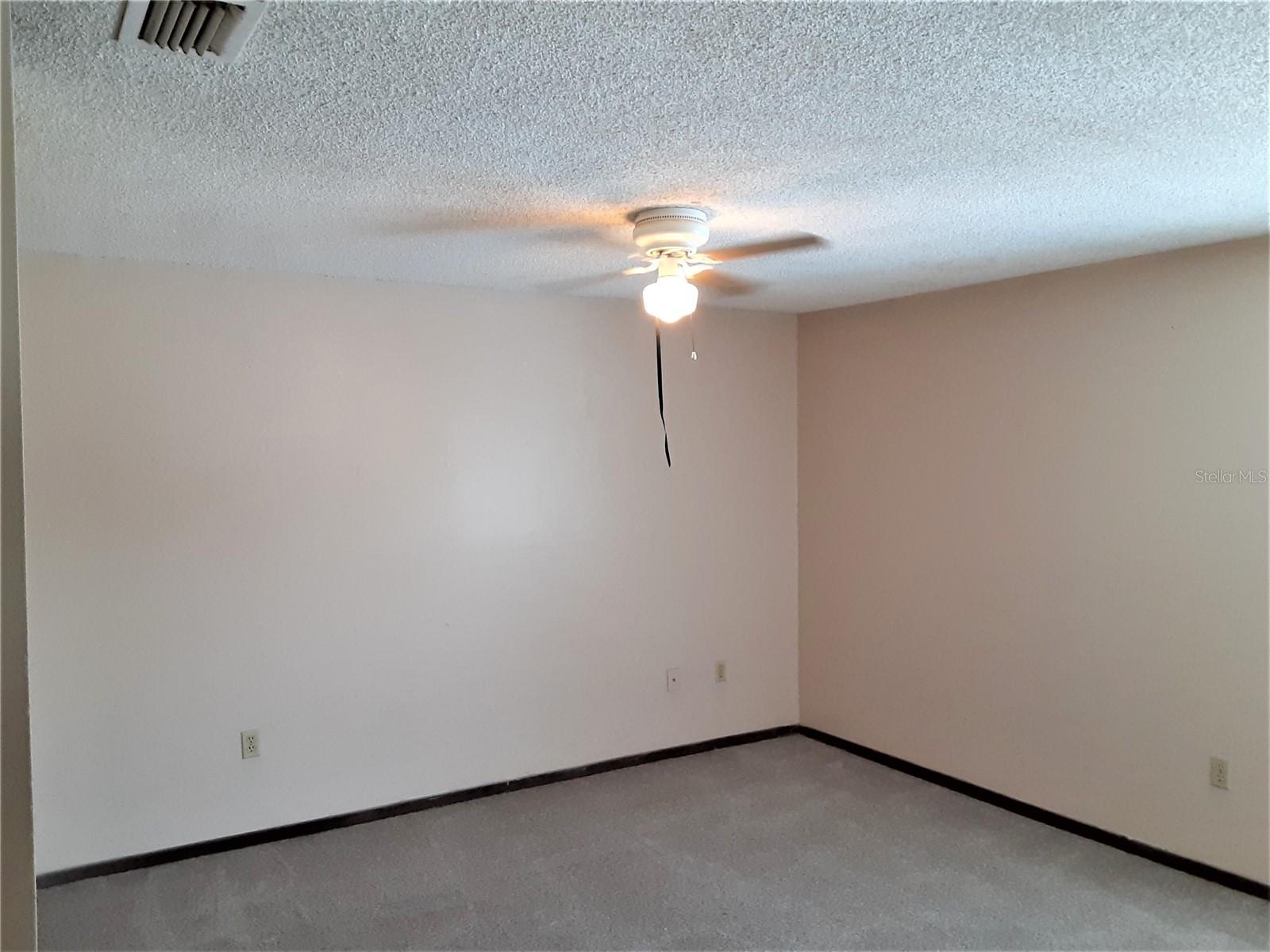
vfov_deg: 51.4
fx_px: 991
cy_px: 476
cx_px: 635
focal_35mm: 27
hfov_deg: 65.3
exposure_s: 1/60
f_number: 1.9
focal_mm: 2.91
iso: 160
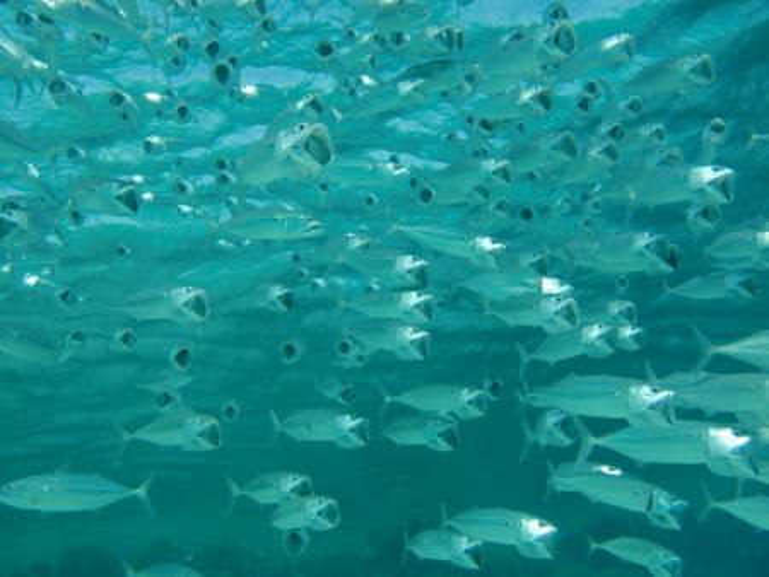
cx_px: 384
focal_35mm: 36
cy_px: 288
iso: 64
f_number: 2.8
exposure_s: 1/640
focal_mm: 6.3
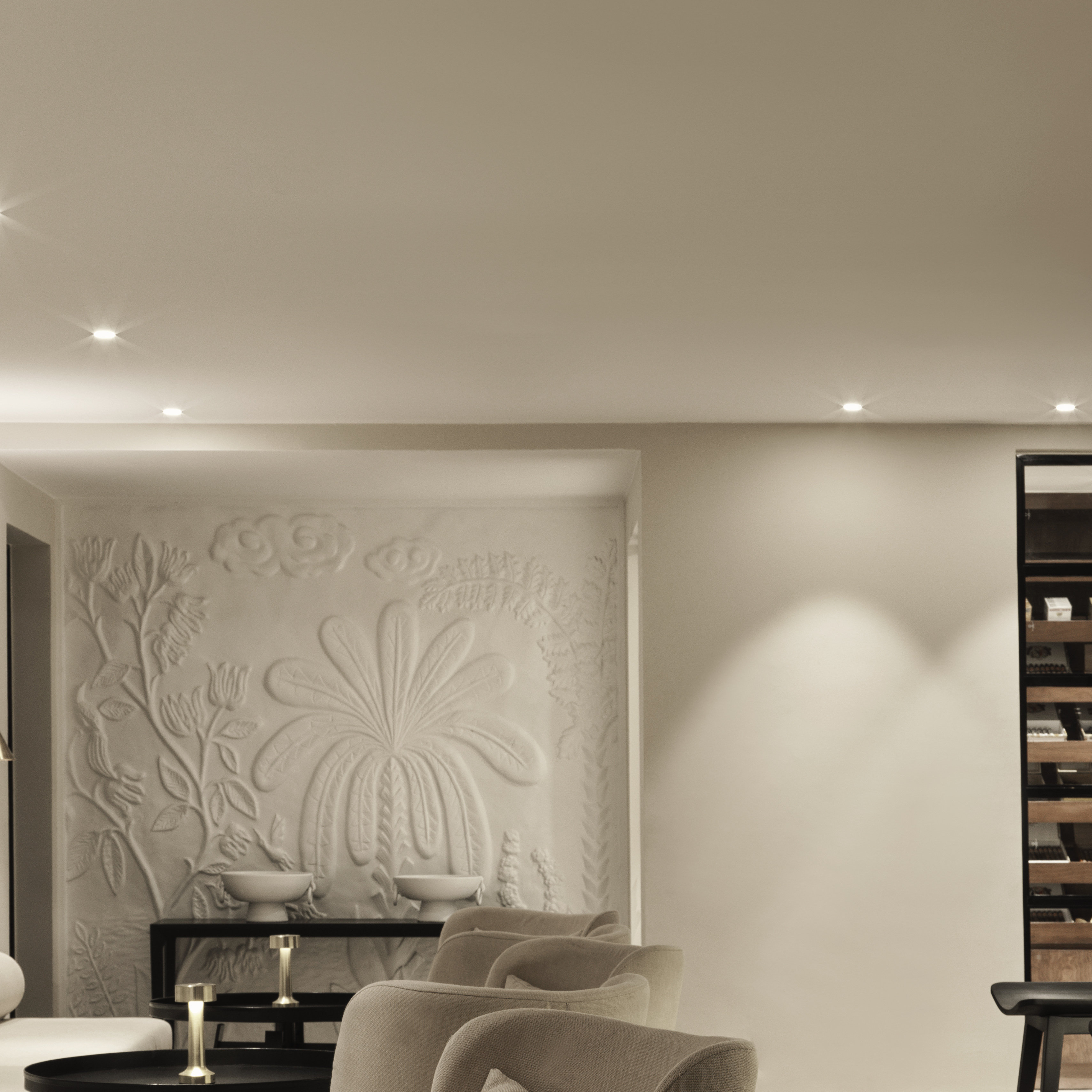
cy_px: 837
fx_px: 2677
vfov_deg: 22.8
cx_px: 381
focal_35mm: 75
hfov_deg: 23.0
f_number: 11
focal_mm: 45
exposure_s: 2
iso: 200
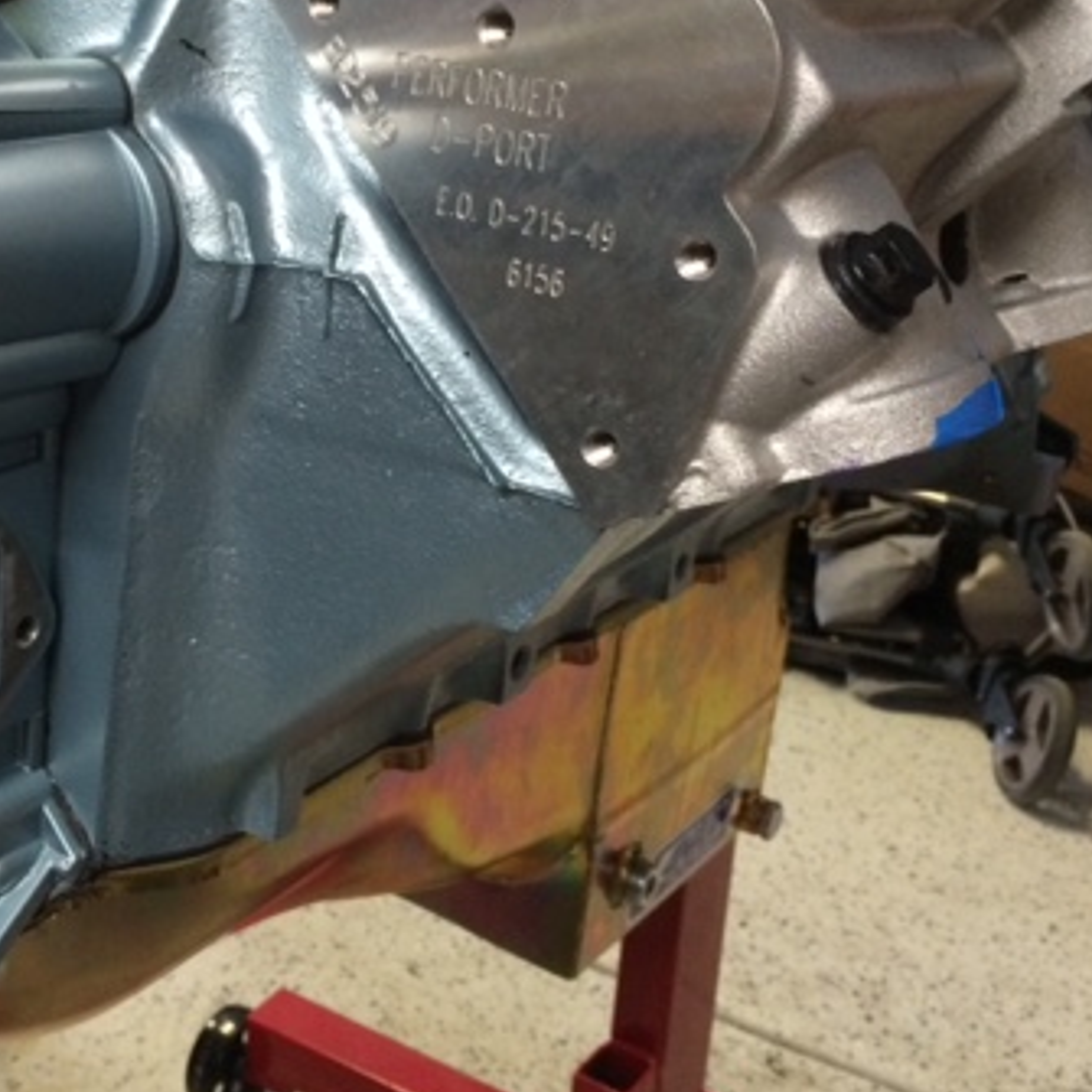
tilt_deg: -16.6
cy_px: 381
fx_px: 1749
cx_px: 287
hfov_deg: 34.0
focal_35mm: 49
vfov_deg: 34.4
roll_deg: +0.2
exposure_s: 1/24
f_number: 2.2
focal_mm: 4.15
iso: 250
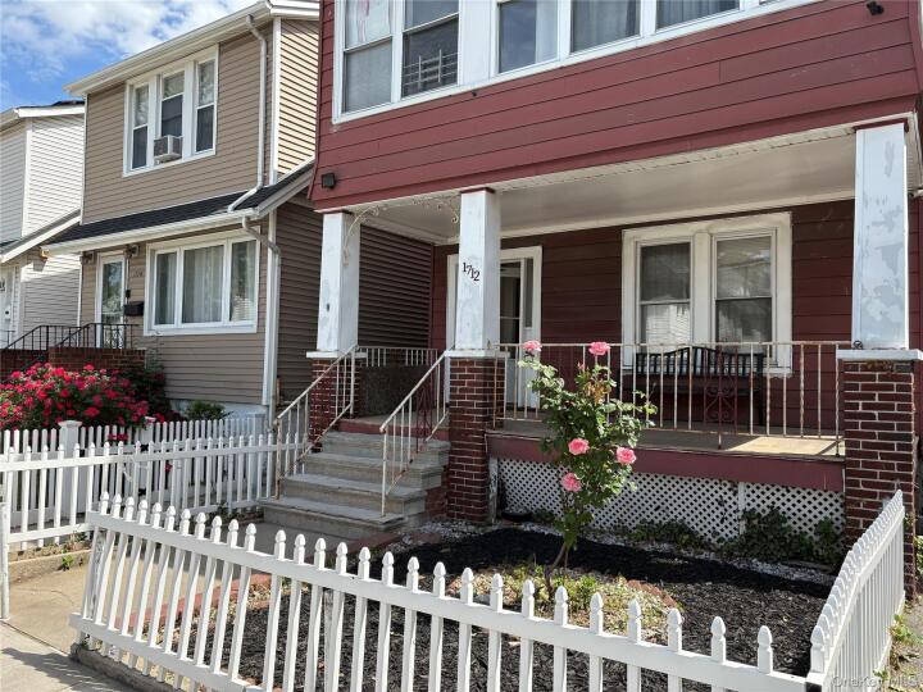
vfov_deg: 53.1
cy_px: 346
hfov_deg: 67.3
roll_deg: -1.3
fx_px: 693
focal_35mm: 26
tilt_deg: +1.5
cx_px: 462
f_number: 1.6
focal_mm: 5.96
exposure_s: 1/1550
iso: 50
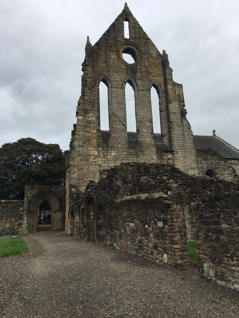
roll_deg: +2.4
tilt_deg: +14.7
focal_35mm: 29
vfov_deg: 61.7
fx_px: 267
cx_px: 120
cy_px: 159
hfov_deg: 48.2
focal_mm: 4.15
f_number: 2.2
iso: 25
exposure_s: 1/641
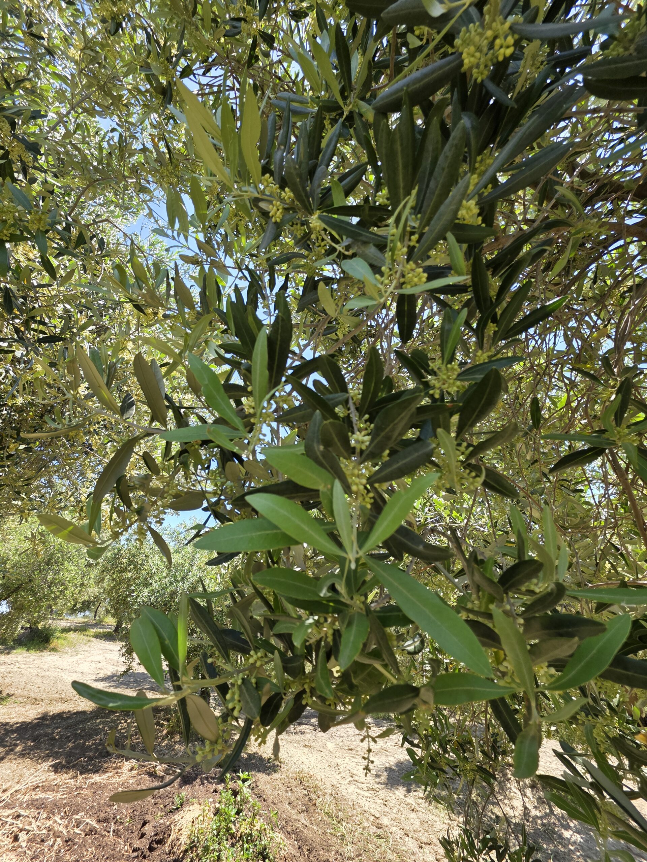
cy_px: 431
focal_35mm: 13
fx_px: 324
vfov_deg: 106.2
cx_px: 324
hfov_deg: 89.9
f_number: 1.9
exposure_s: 1/461
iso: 40
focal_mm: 2.2
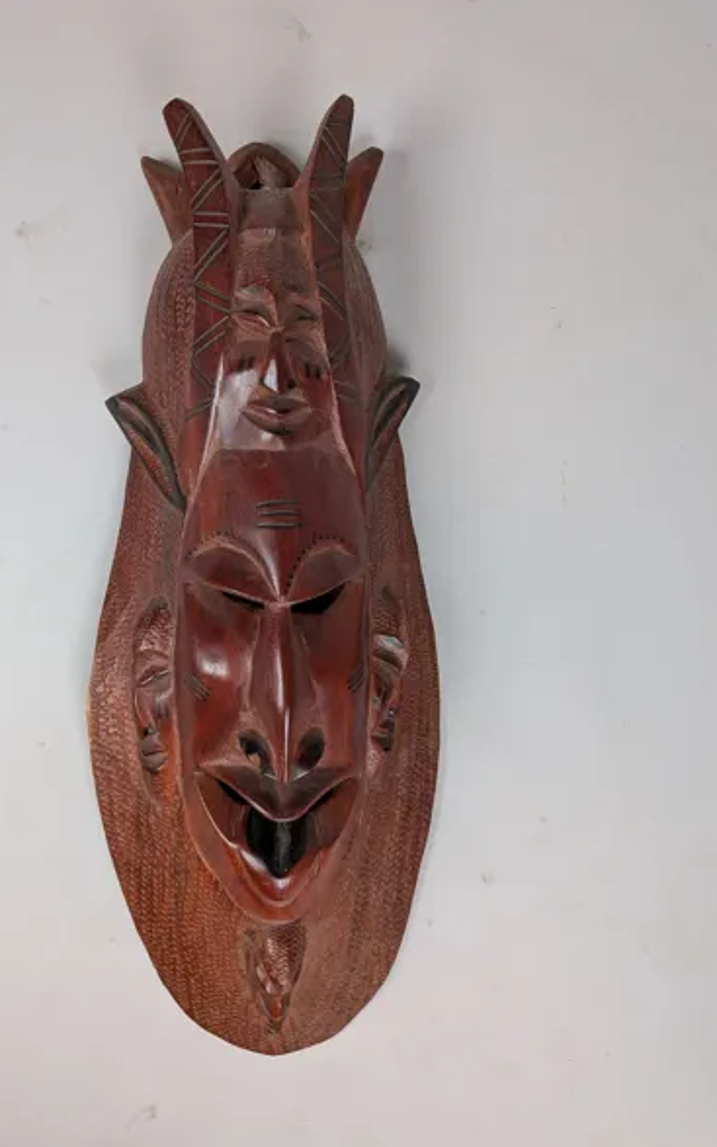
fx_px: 813
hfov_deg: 47.3
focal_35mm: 26
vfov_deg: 70.4
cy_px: 563
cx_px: 279
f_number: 1.7
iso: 47
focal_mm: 4.53
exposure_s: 1/50
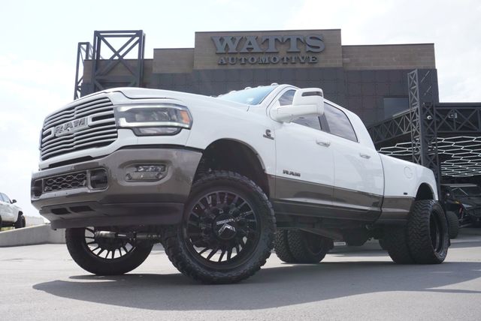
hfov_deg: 55.1
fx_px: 461
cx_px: 240
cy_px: 160
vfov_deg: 38.4
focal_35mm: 34
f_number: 8
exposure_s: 1/200
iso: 100
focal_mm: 23
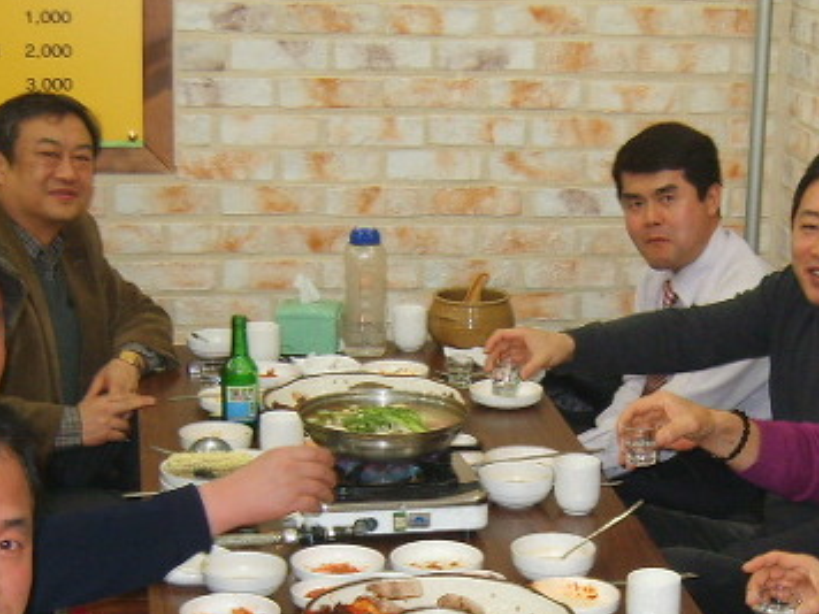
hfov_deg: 20.9
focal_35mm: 93
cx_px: 620
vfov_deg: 15.7
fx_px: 2200
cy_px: 543
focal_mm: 7.4
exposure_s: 1/30
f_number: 2.8
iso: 100
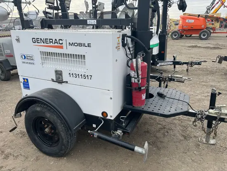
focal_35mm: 26
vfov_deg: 53.1
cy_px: 86
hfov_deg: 67.3
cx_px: 114
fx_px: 171
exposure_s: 1/1225
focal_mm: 5.1
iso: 50
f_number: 1.6
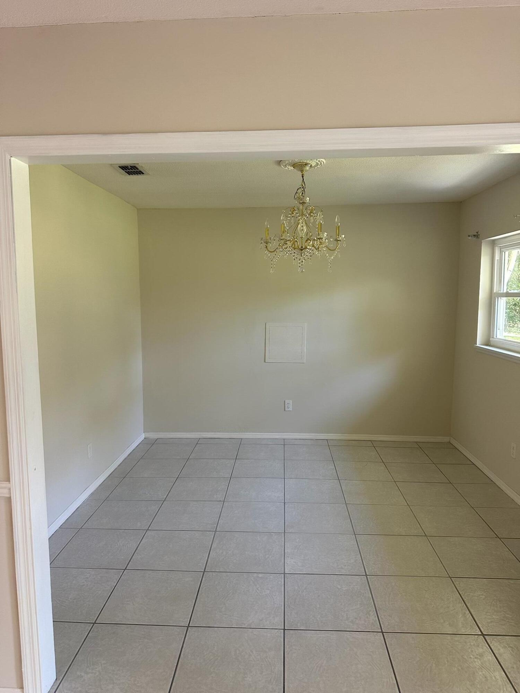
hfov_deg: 56.8
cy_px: 346
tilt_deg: -5.0
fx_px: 481
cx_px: 260
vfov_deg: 71.6
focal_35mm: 24
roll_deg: -0.5
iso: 200
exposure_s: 1/121
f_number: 1.78
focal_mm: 6.86
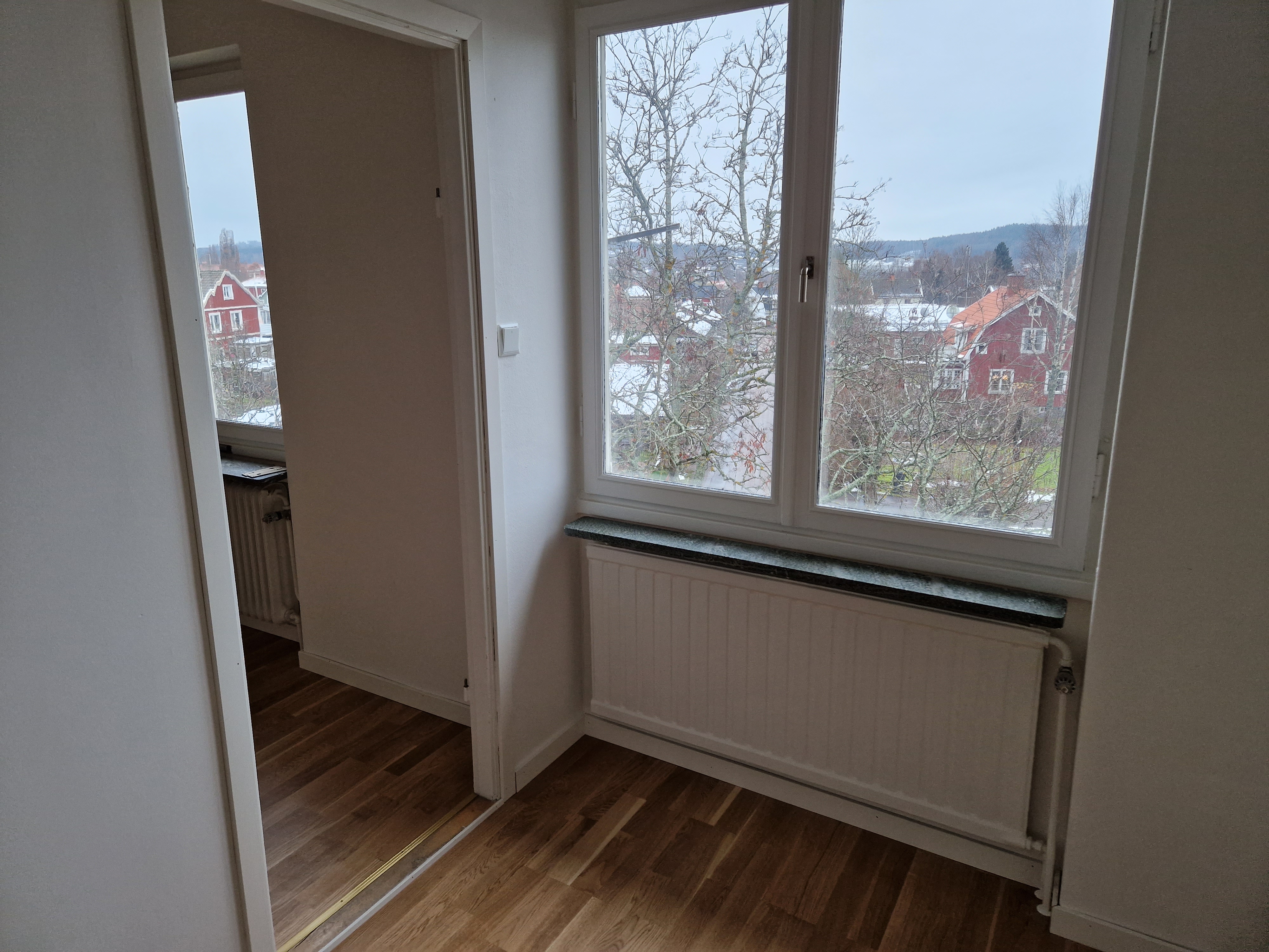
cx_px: 634
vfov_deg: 58.9
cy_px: 476
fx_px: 843
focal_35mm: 23
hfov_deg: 73.9
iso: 160
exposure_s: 1/100
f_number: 1.8
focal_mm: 5.4
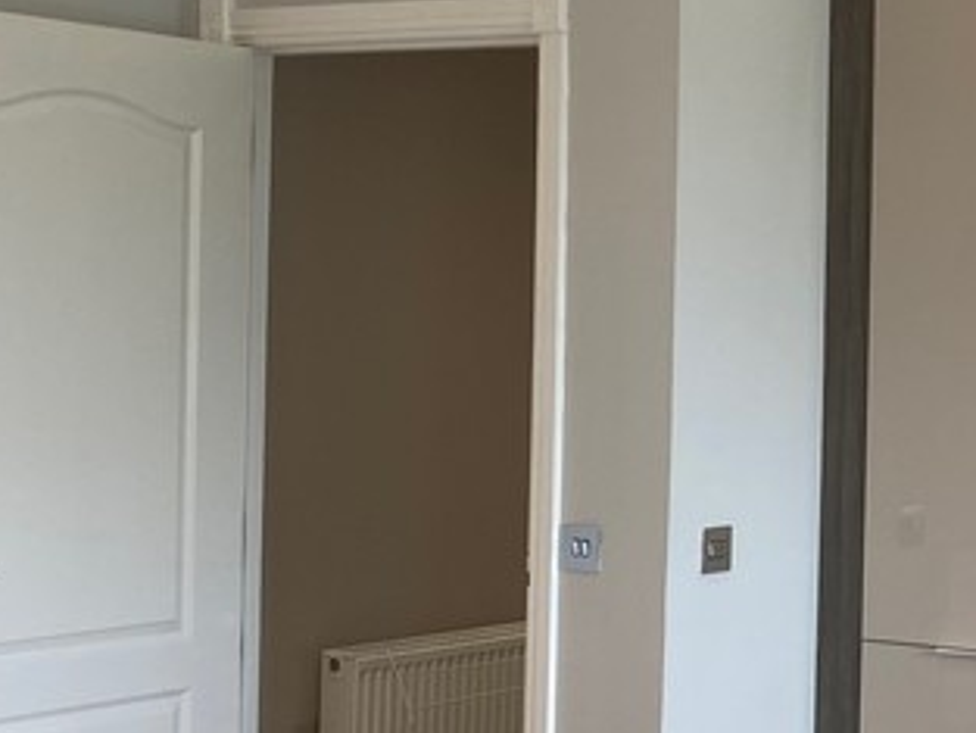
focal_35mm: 85
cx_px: 1179
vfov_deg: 17.4
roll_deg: -1.4
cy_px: 362
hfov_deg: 21.3
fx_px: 2397
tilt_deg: -0.5
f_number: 1.8
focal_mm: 4.25
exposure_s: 1/100
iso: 64
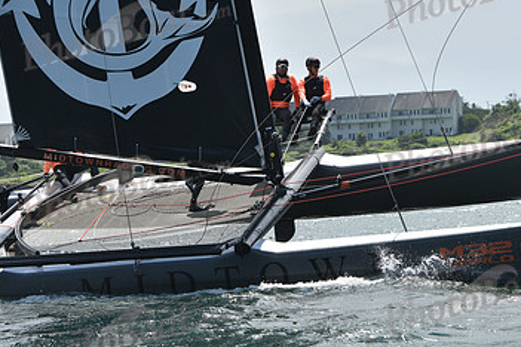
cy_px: 88
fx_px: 2677
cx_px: 309
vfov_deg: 7.4
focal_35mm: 185
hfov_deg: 11.1
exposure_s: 1/1250
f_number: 7.1
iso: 250
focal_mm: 112
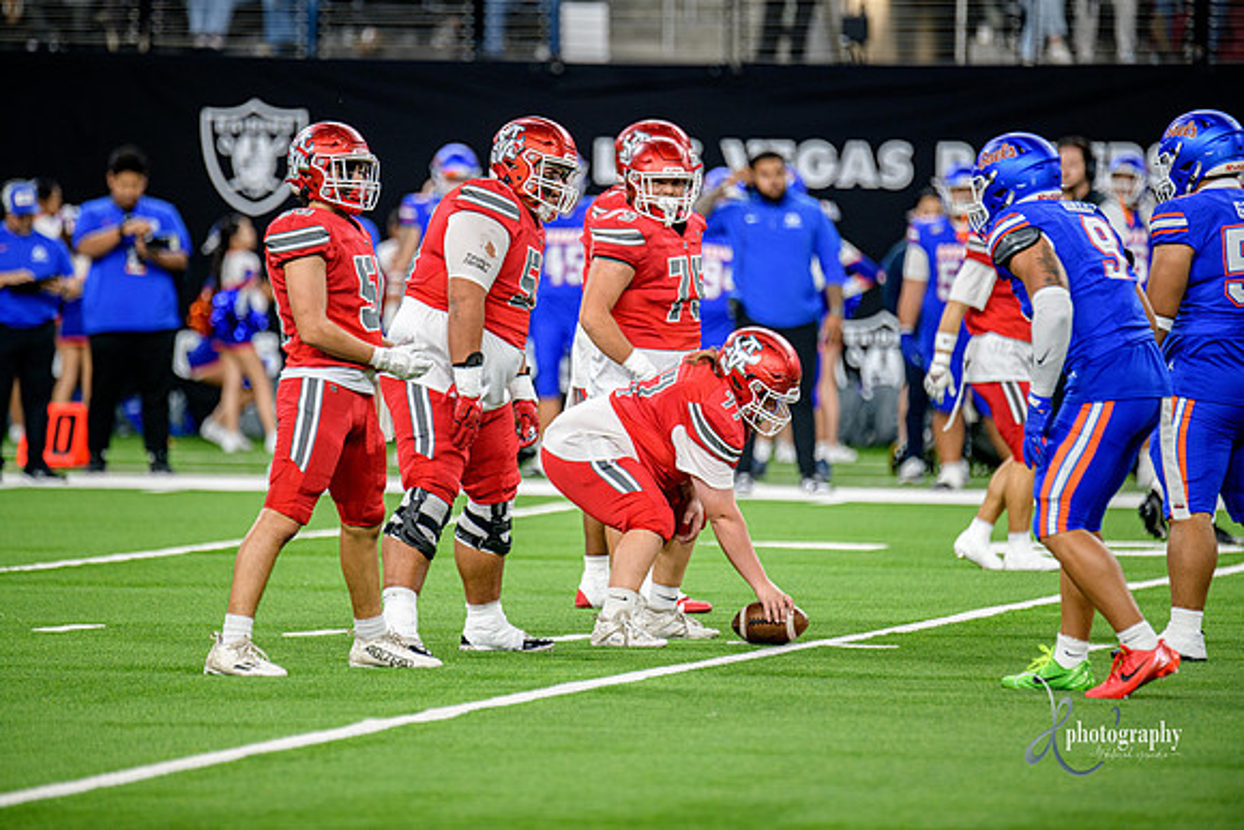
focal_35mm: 300
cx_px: 622
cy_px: 415
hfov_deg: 6.9
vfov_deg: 4.6
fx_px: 10369
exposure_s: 1/400
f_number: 2.8
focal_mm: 300
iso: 1000
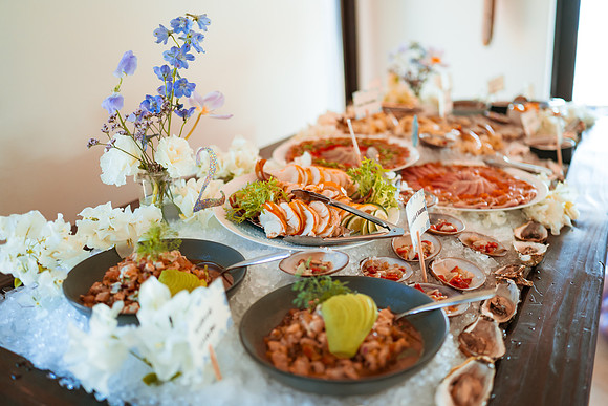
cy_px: 203
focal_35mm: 35
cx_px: 304
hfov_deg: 54.4
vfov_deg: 37.9
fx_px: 591
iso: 640
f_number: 1.8
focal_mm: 35
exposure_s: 1/400
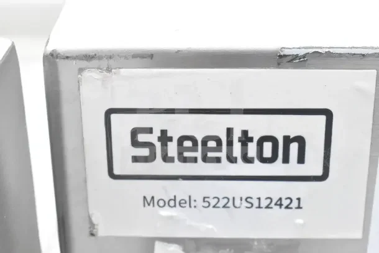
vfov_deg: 16.6
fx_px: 869
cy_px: 126
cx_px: 190
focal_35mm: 82
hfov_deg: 24.6
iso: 1600
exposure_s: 1/320
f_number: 9
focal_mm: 55
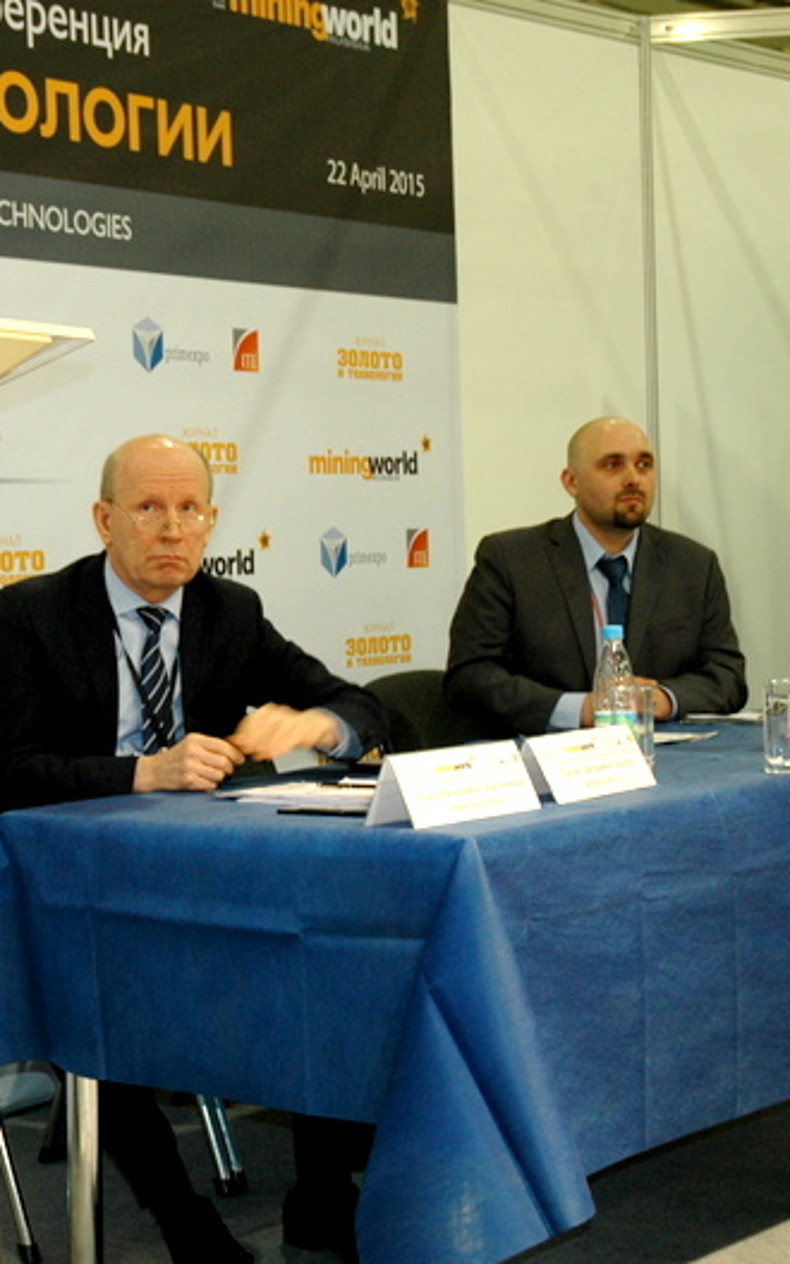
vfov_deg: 28.7
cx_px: -105
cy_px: 634
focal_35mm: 72
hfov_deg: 17.5
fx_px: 2472
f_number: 4
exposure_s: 1/20
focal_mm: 31
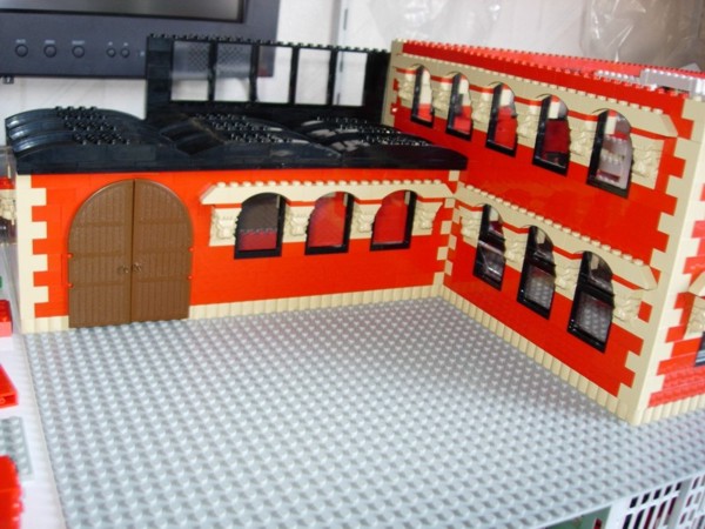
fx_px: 774
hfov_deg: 49.0
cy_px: 264
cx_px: 352
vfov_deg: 37.7
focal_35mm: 38
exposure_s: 1/7.3
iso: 79
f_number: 2.8
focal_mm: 7.8
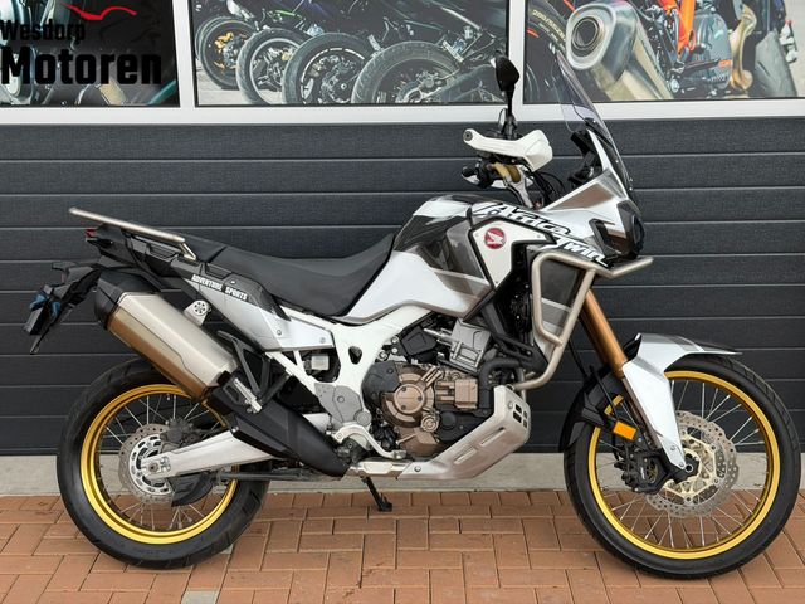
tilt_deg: -14.2
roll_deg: +0.9
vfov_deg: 30.3
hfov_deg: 39.7
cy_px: 302
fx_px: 1116
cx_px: 402
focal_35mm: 48
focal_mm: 6.76
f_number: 1.78
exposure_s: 1/1070
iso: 80
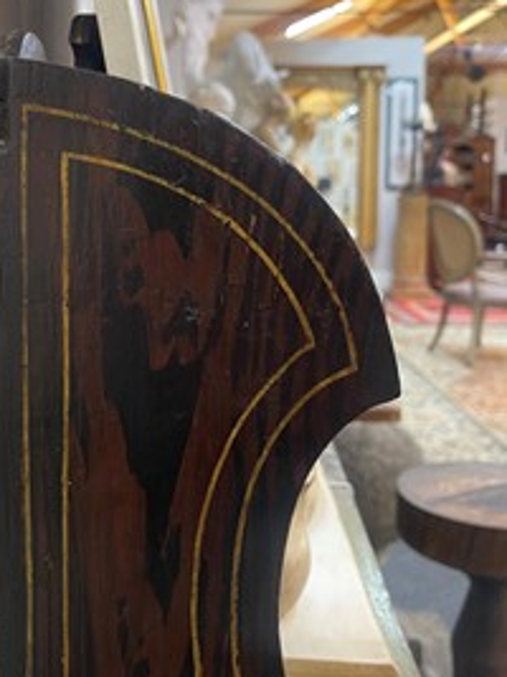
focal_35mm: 39
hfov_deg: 36.4
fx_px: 762
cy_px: 289
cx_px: 165
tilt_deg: -5.3
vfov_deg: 47.7
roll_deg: -0.5
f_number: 1.6
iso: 160
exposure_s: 1/50
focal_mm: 5.1
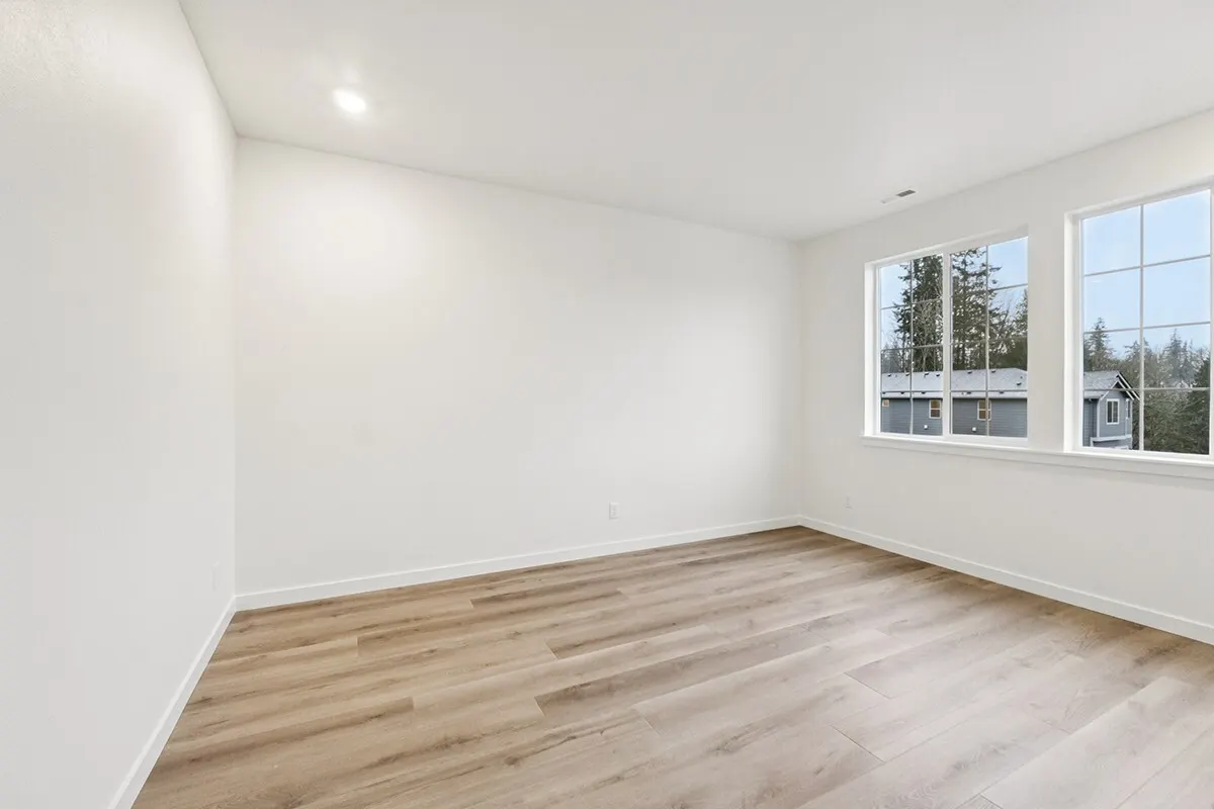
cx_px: 607
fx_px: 506
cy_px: 404
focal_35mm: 15
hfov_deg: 100.4
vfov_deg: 77.3
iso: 2000
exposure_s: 1/30
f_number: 9
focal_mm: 10
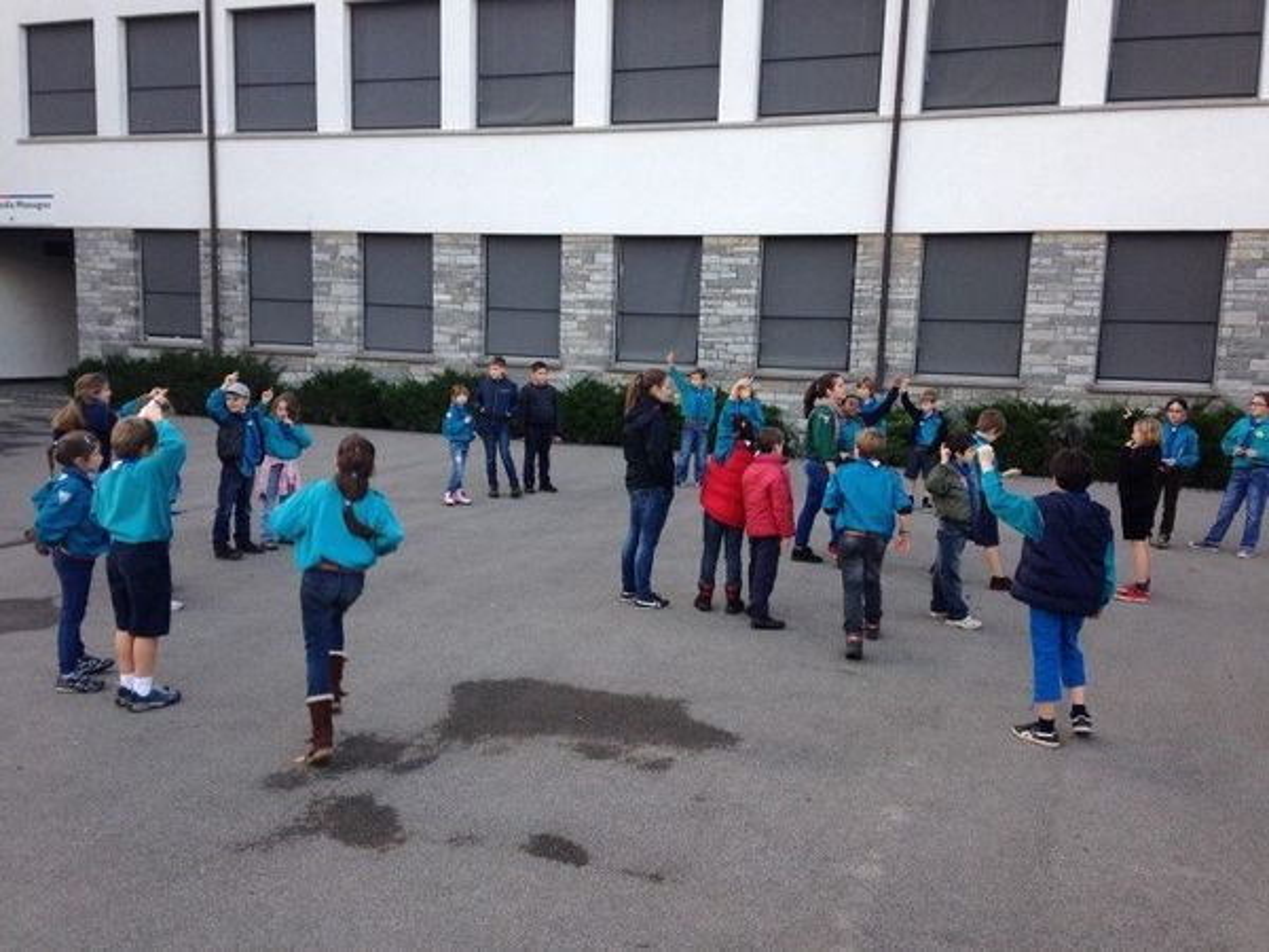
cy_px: 476
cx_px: 634
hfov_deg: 55.4
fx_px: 1210
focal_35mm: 33
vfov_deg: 42.9
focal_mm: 4.12
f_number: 2.4
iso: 50
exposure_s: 1/120
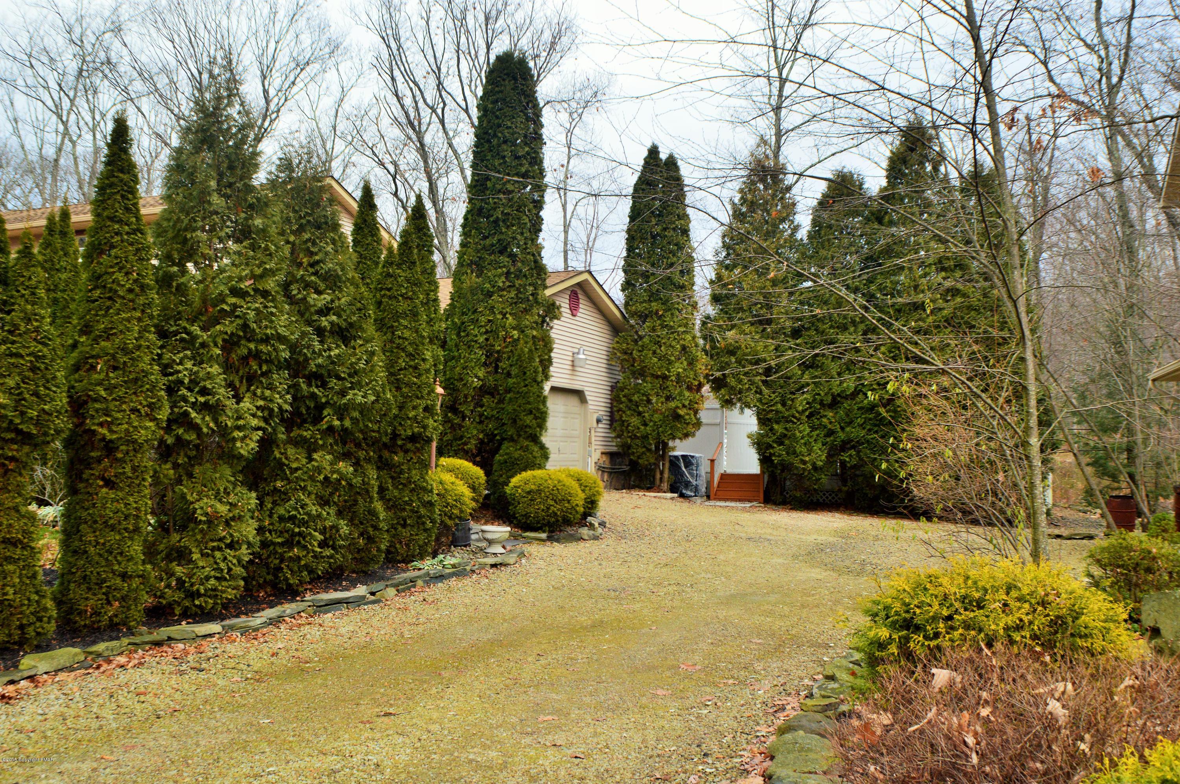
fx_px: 1424
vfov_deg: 30.8
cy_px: 392
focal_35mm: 44
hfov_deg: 45.0
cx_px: 590
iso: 400
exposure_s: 1/100
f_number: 9
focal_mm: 29
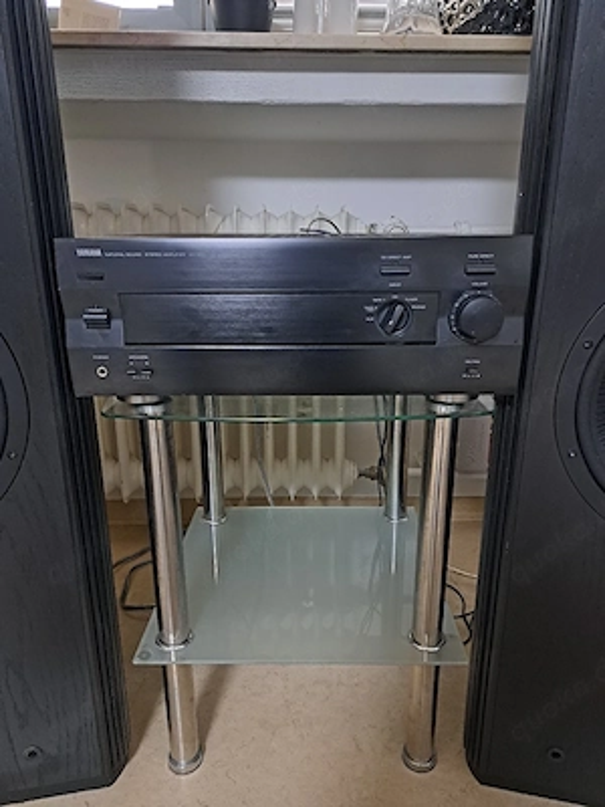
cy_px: 404
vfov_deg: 71.6
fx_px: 559
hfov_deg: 56.8
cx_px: 302
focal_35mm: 24
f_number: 1.8
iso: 640
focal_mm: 5.23
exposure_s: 1/24
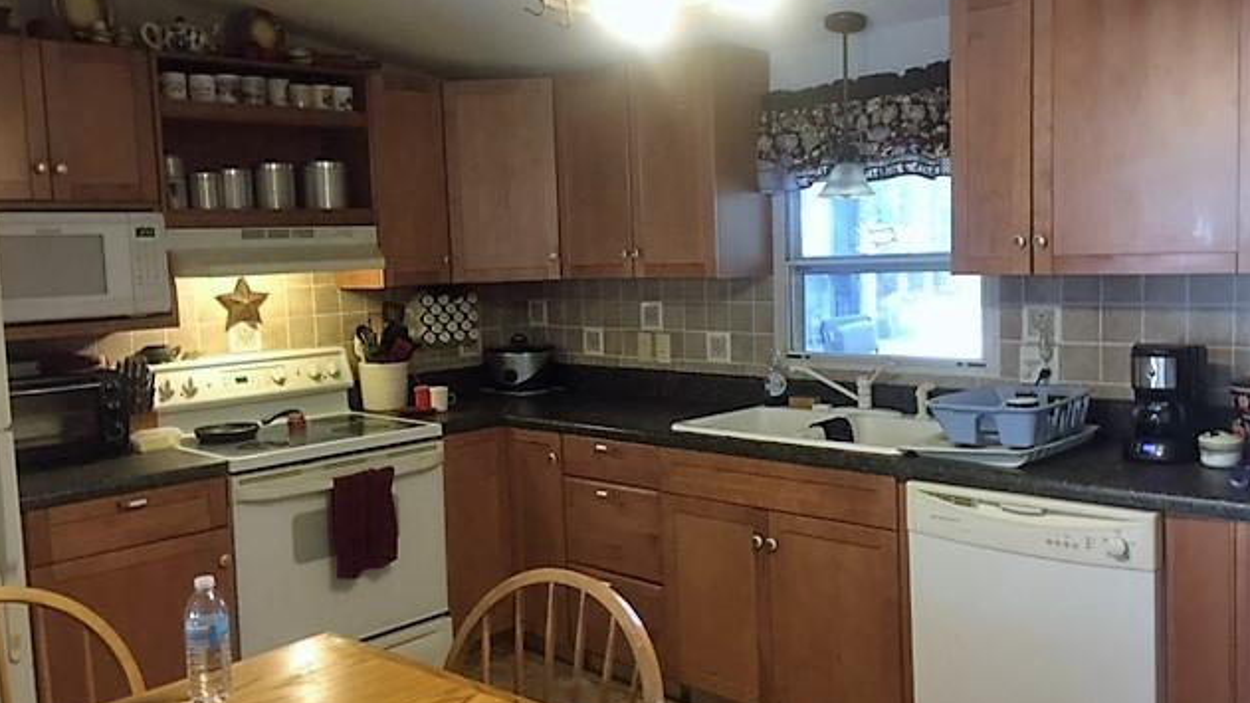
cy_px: 348
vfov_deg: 36.7
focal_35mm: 32
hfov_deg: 61.0
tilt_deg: -5.2
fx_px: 1061
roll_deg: +1.0
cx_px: 621
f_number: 2.2
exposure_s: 1/30
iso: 100
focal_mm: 4.15
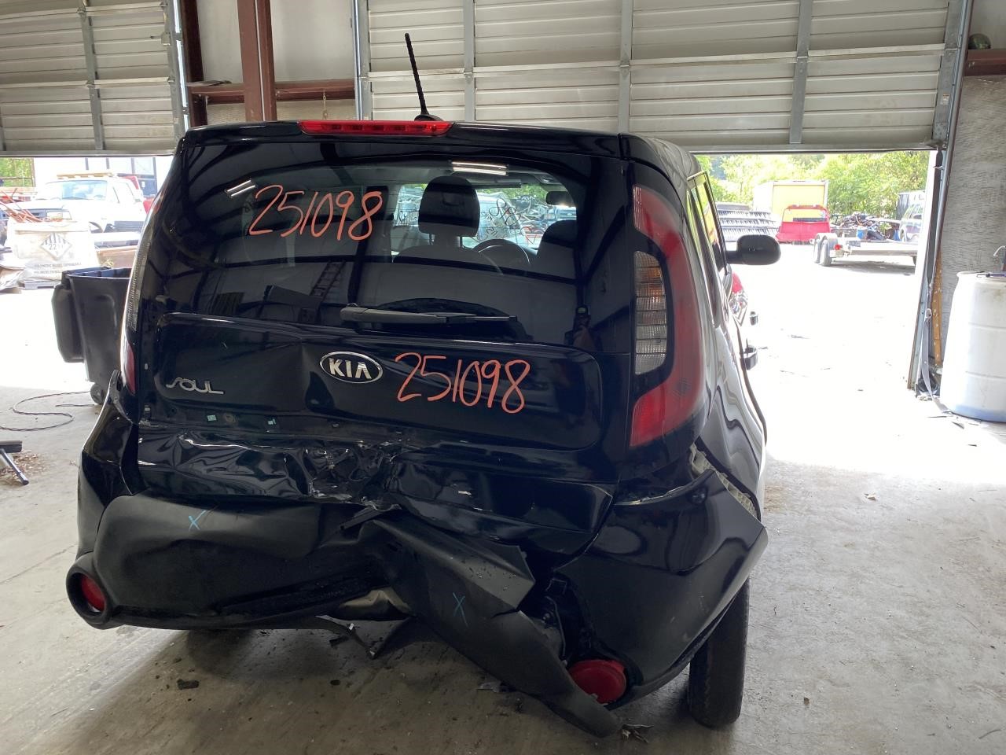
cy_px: 378
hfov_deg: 67.3
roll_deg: +0.8
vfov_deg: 53.1
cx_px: 503
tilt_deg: -9.8
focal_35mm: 26
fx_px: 756
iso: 64
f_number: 1.8
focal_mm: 4.25
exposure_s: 1/121
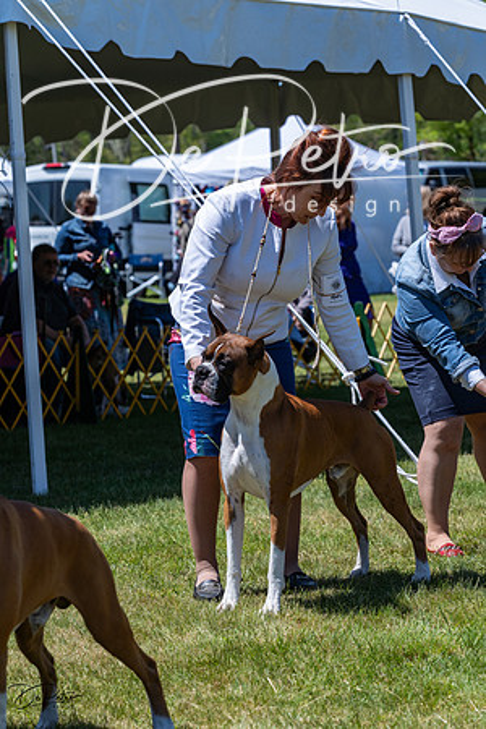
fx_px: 2025
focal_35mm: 100
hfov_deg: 13.7
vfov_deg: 20.4
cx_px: 243
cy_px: 364
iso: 400
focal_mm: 100
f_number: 6.3
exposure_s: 1/1600
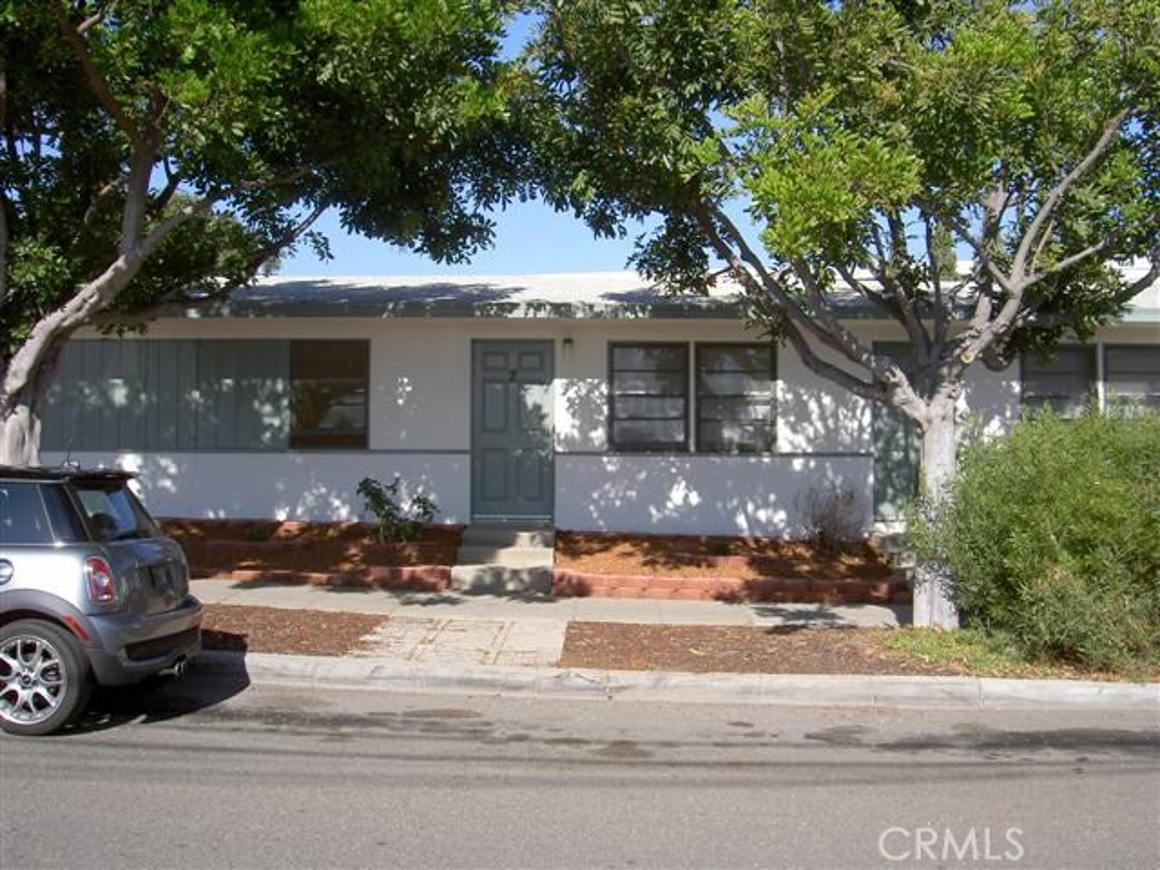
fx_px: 1307
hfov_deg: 47.9
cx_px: 580
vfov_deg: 36.8
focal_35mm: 39
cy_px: 435
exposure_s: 1/320
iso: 100
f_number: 4.7
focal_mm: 8
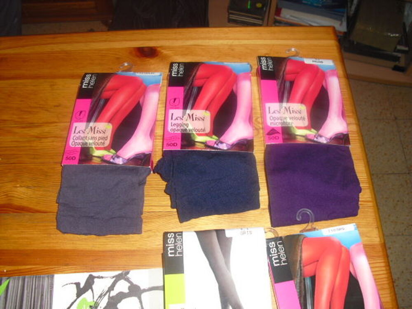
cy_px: 154
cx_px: 206
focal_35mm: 36
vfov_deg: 39.7
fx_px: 428
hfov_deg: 51.4
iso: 100
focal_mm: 6.3
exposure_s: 1/60
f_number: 3.1
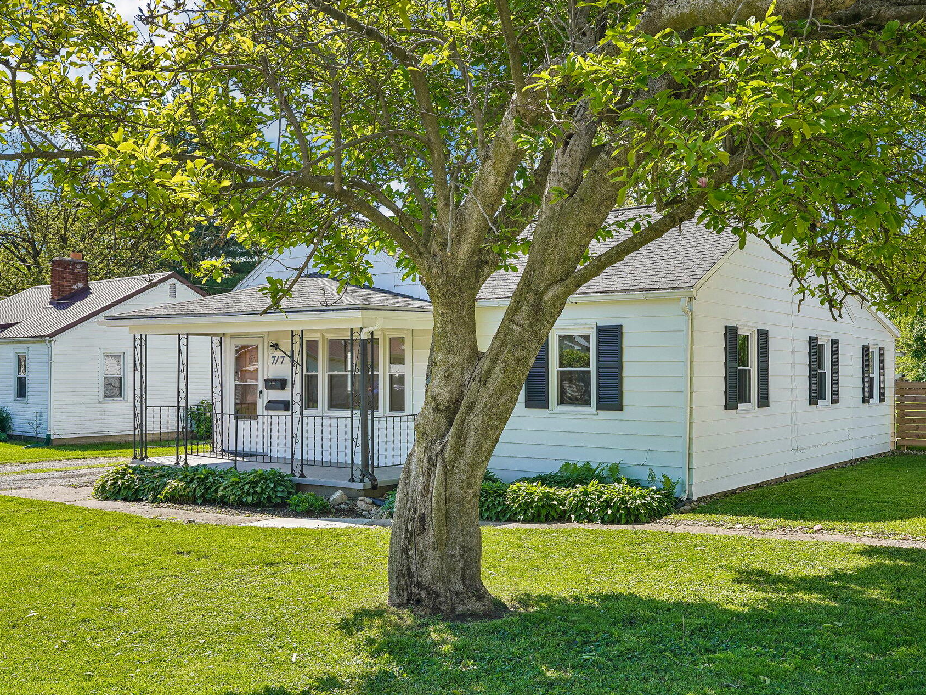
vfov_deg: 40.7
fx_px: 936
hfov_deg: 52.6
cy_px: 363
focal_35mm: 35
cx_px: 489
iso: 100
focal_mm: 30
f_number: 8
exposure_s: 1/160
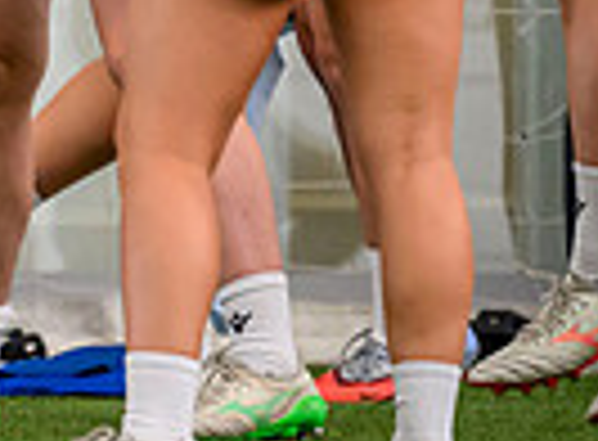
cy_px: -375
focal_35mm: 3151
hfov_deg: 0.6
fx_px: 54092
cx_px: -584
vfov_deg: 0.5
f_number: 4
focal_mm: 560
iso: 3200
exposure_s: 1/640
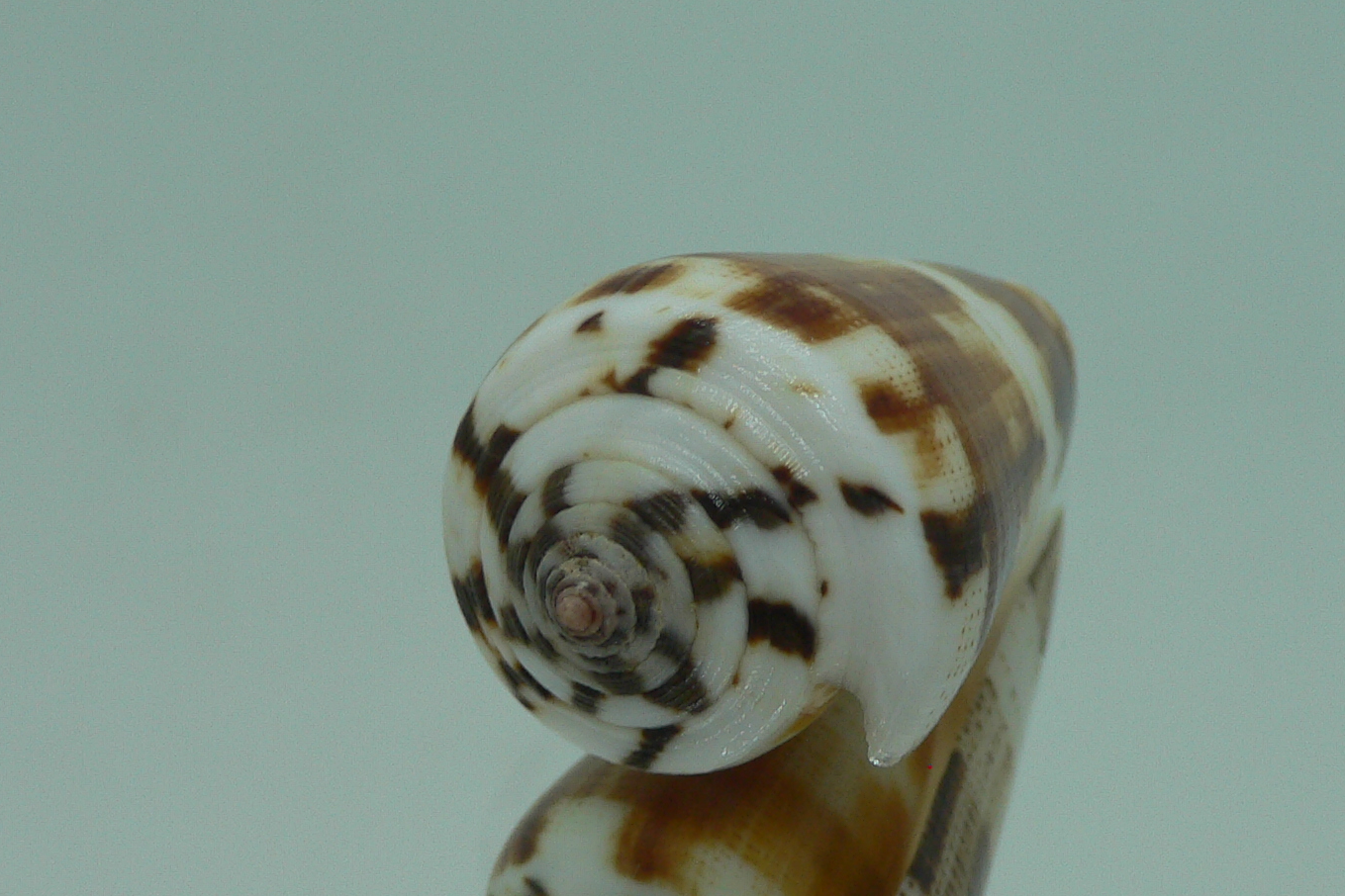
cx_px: 818
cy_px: 620
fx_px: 2017
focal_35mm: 54
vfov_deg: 24.9
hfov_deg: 36.7
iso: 80
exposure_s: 1/60
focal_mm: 4.6
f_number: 2.8
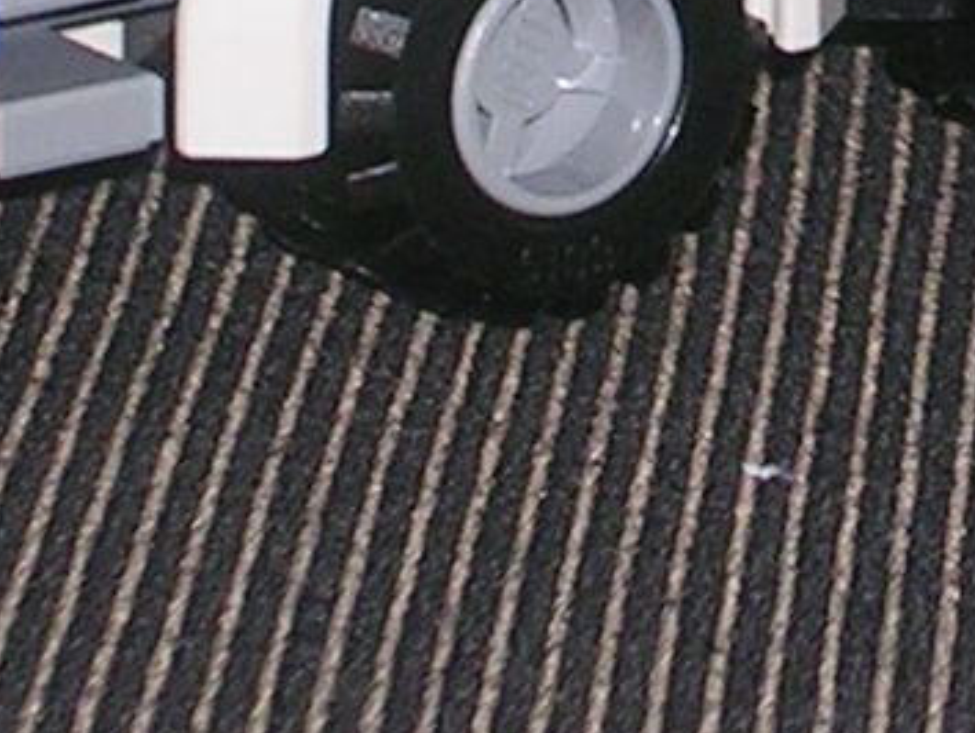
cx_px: 1344
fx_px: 15474
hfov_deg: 3.6
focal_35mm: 549
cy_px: -970
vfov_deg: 2.7
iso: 50
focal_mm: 14.5
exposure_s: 1/60.1
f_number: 4.4
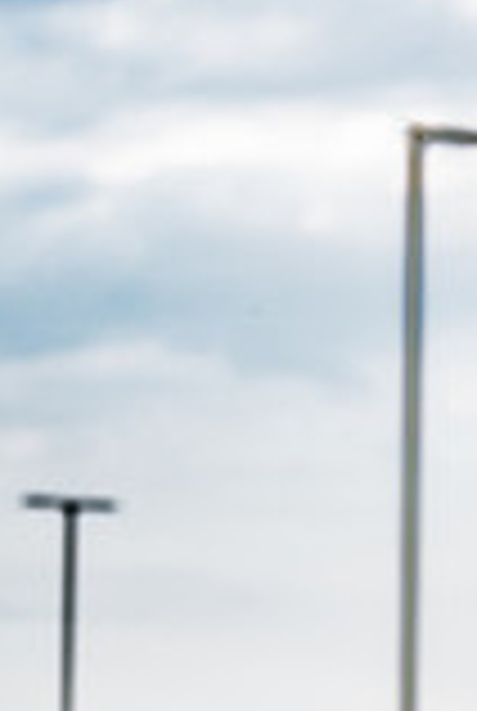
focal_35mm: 305
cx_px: 668
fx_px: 6035
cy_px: 613
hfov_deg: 4.5
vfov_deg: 6.7
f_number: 2.8
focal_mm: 70
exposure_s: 1/1250
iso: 500
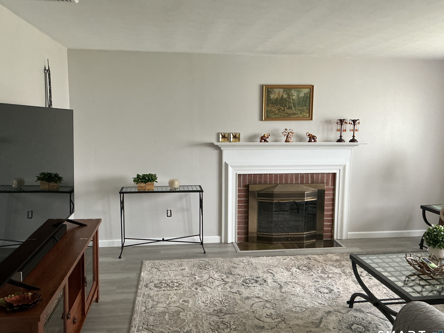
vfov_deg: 46.8
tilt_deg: -8.1
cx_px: 216
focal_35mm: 30
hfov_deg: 60.0
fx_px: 385
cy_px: 171
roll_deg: -0.2
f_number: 1.8
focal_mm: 3
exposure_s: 1/60
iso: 160
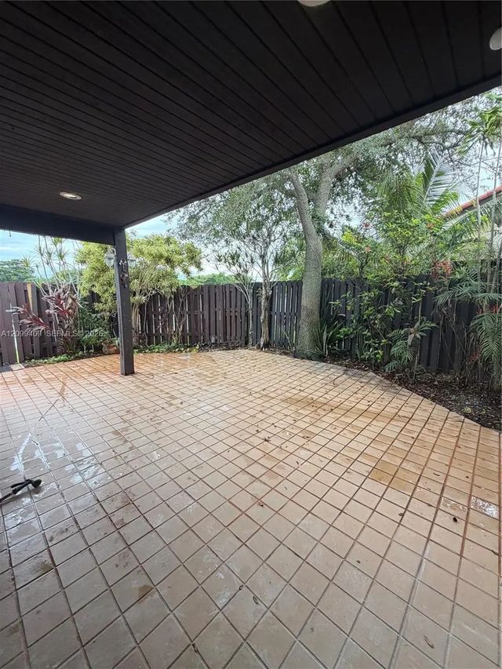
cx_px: 251
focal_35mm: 14
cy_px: 334
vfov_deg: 102.1
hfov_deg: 85.7
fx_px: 271
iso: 64
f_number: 2.2
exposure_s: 1/121
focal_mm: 2.22
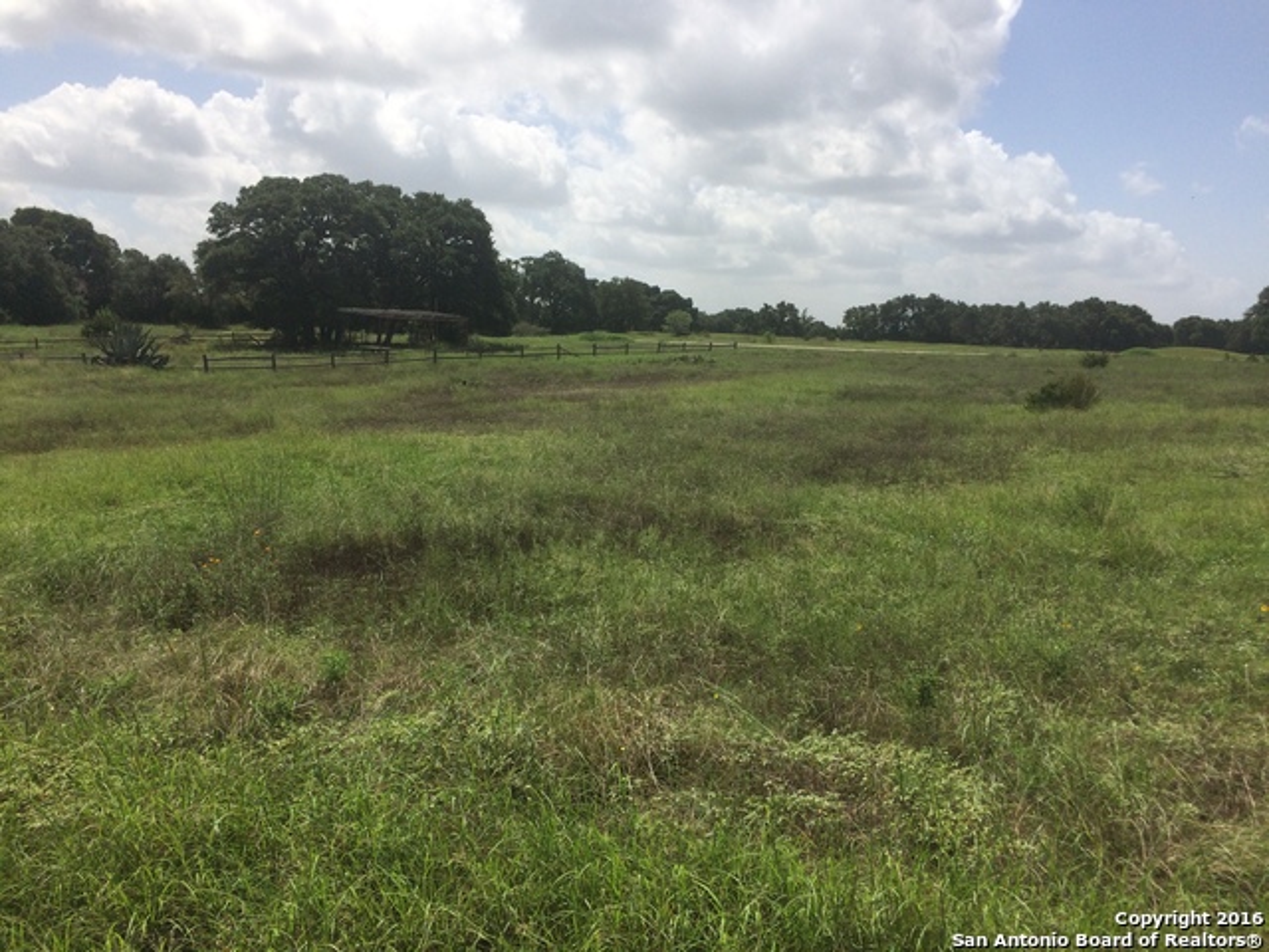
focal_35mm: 29
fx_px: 1063
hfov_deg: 61.7
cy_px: 476
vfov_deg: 48.2
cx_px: 634
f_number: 2.2
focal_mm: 4.15
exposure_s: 1/4566
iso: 32
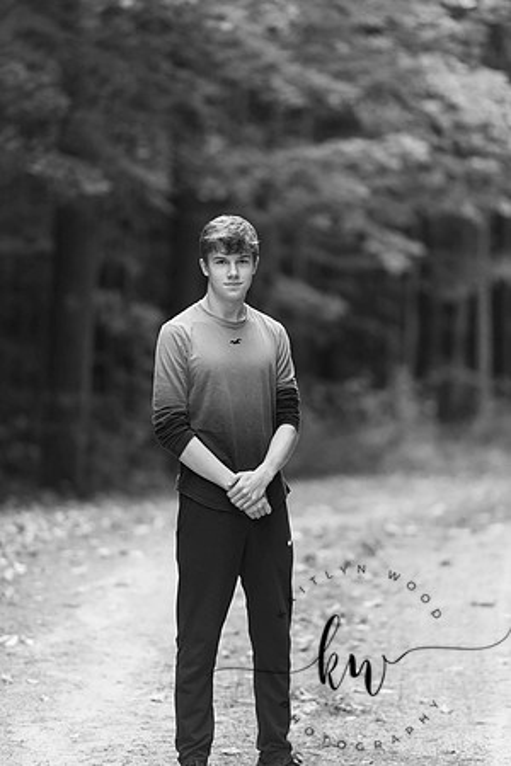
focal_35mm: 200
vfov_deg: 10.3
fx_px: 4258
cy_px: 383
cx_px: 256
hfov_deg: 6.9
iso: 500
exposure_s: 1/320
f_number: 2.8
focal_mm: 200
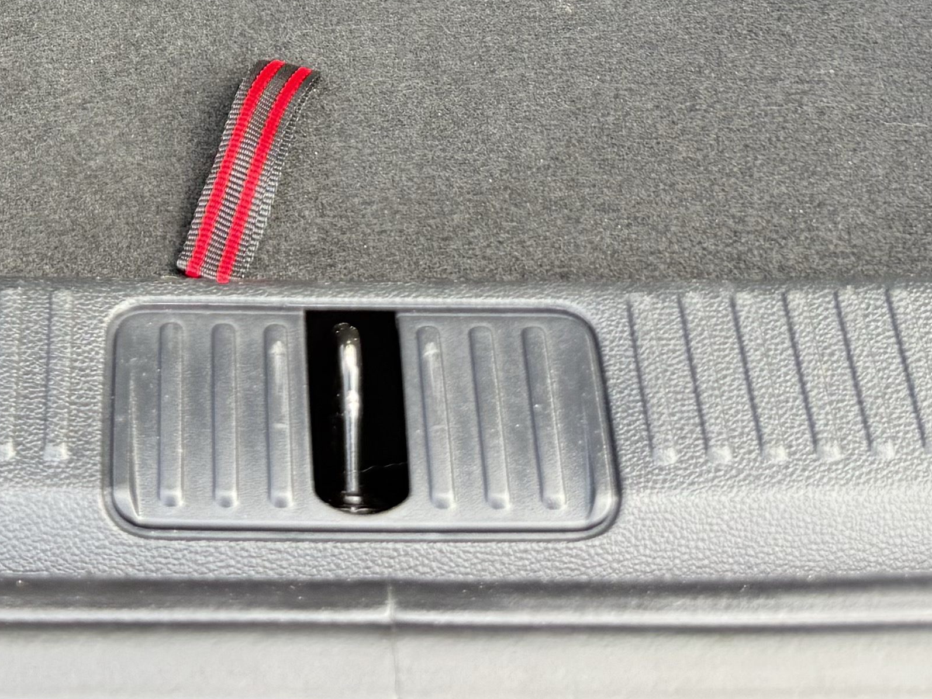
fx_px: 2316
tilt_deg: -32.4
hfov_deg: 22.4
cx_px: 158
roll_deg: +0.4
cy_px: -420
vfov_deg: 15.5
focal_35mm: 86
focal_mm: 6.76
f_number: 1.78
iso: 100
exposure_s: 1/121
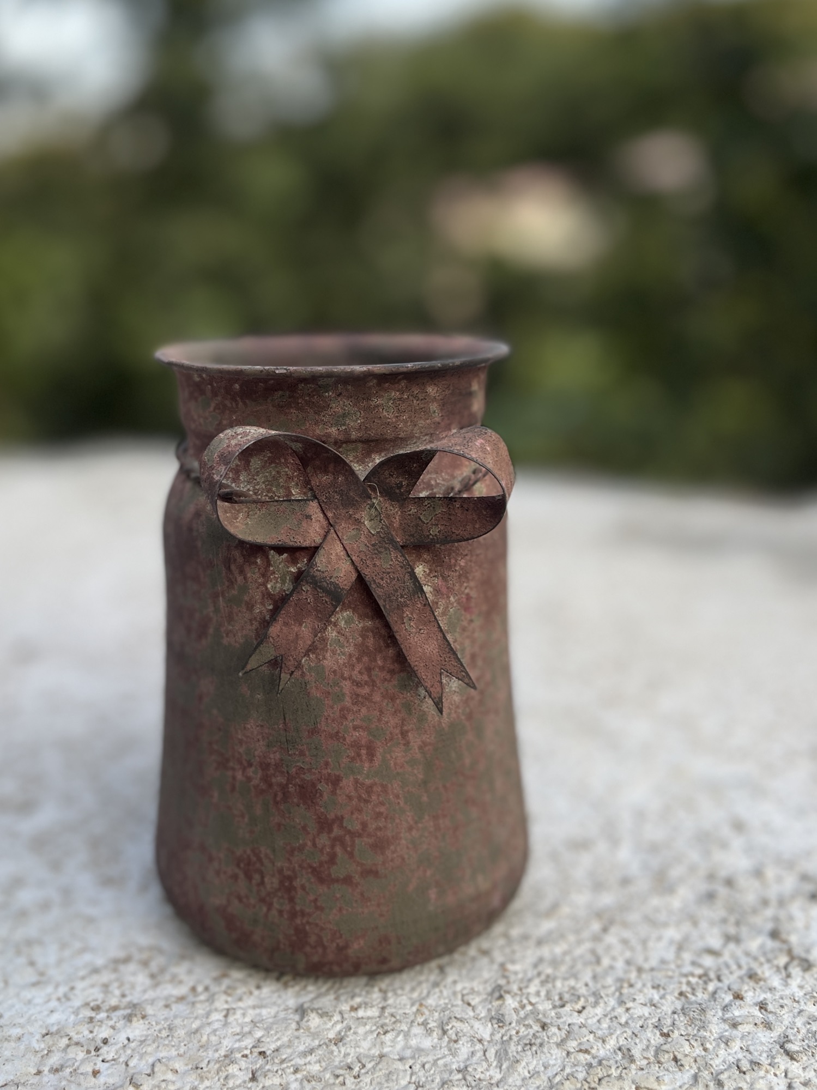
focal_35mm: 26
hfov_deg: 53.0
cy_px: 545
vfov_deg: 67.3
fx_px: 819
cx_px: 408
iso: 50
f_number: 1.6
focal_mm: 5.1
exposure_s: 1/230
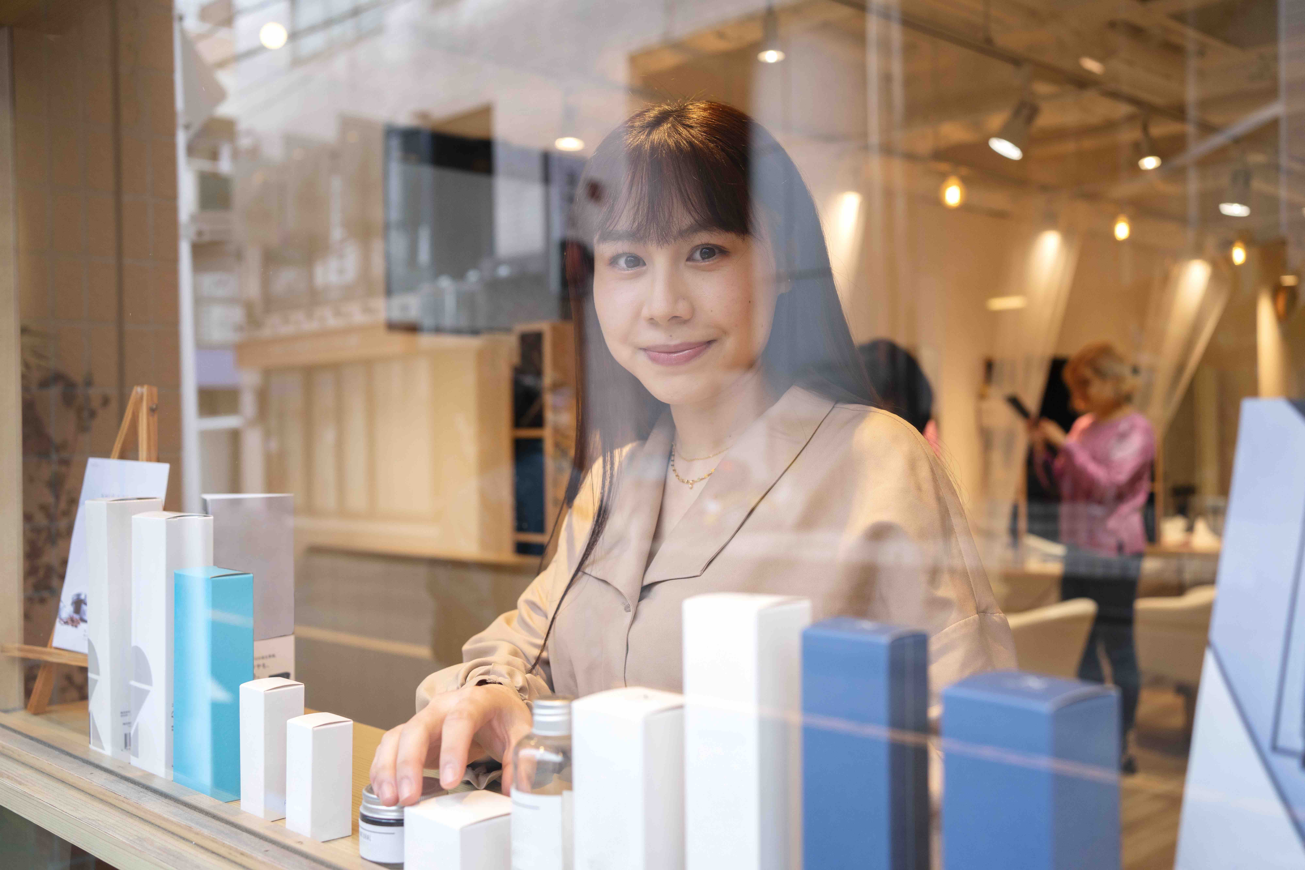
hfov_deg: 54.4
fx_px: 1269
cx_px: 652
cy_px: 435
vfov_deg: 37.9
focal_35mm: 35
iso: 1000
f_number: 4
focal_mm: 35
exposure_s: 1/250
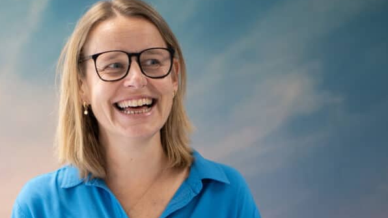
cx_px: 89
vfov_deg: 9.0
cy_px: 161
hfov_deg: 15.8
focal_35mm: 135
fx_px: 1389
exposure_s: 1/400
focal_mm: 50
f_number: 2
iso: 500
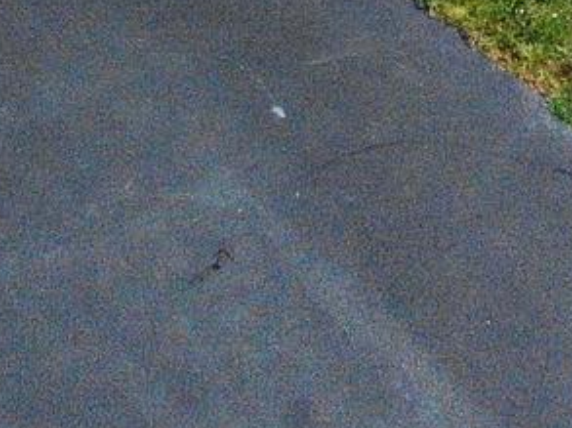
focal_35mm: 168
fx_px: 2773
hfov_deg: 11.8
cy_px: -870
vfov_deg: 7.7
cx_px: 156
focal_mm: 4.5
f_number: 2.8
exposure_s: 1/1496
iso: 101
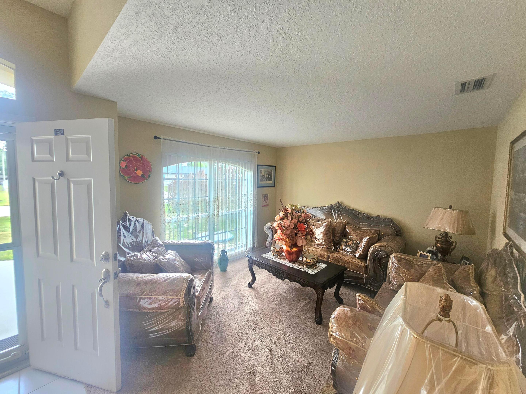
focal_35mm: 13
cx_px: 263
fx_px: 198
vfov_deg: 89.9
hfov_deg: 106.2
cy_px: 197
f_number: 2.2
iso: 80
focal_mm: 2.2
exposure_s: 1/60.2
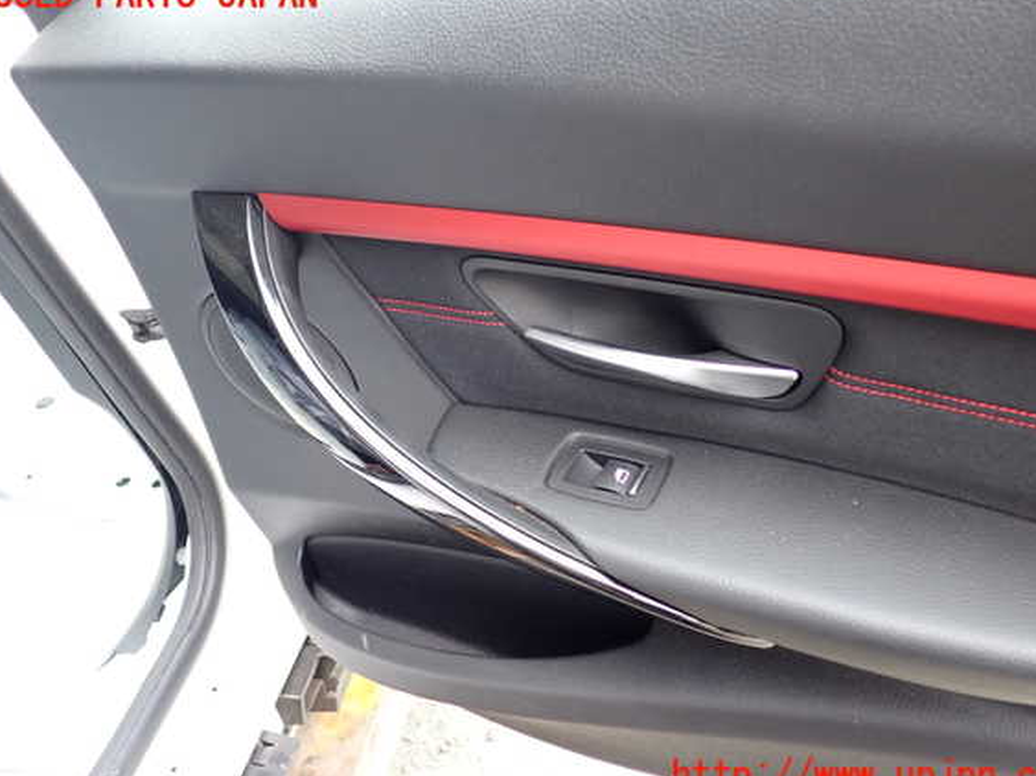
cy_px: 386
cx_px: 535
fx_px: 958
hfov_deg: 56.8
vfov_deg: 44.1
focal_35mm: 32
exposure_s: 1/125
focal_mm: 5.4
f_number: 2.3
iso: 200
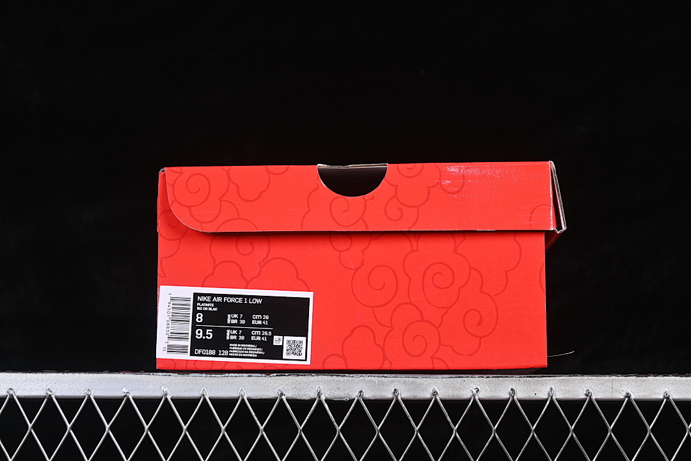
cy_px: 230
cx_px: 346
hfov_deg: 27.0
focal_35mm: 75
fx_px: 1439
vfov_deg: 18.2
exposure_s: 1/60
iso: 160
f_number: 6.3
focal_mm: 50
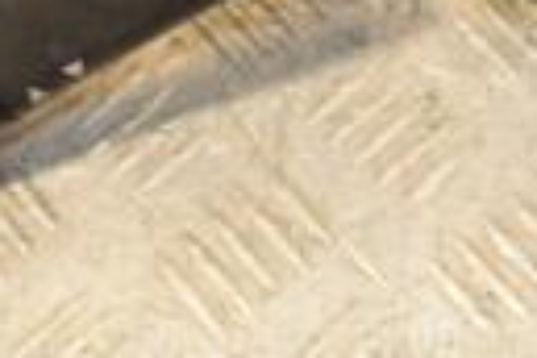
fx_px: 2491
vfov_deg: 8.0
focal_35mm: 167
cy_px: -208
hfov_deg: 12.1
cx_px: 604
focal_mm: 24
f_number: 5
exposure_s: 1/200
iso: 800
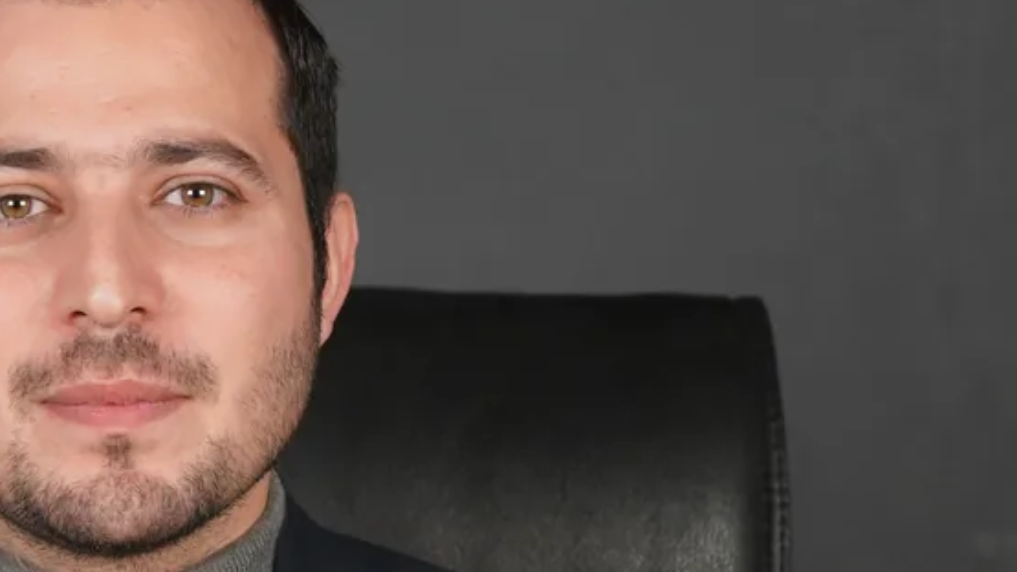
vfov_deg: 6.7
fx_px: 4862
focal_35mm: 180
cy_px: 585
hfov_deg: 11.8
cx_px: 66
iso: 1600
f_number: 4
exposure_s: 1/160
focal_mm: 53.1
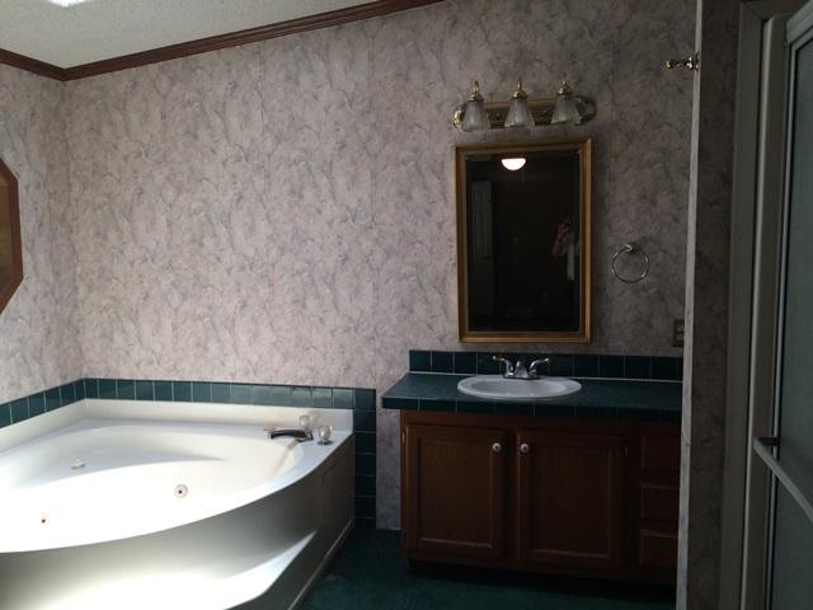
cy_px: 305
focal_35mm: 30
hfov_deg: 60.0
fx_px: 705
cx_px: 406
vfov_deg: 46.8
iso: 40
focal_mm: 4.12
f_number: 2.2
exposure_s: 1/60
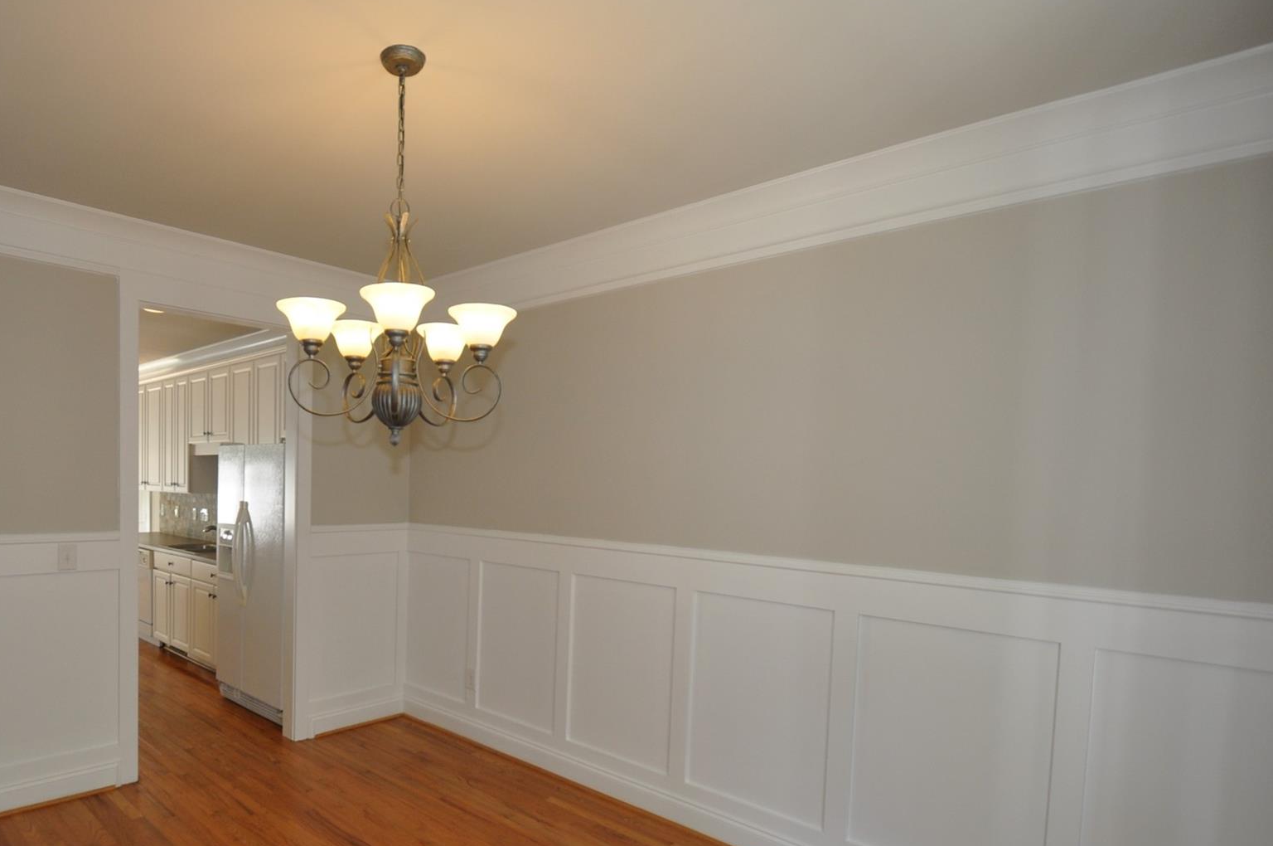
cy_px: 490
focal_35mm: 20
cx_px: 445
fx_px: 706
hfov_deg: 81.7
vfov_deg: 61.5
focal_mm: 10
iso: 400
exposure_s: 1/80
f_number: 4.5
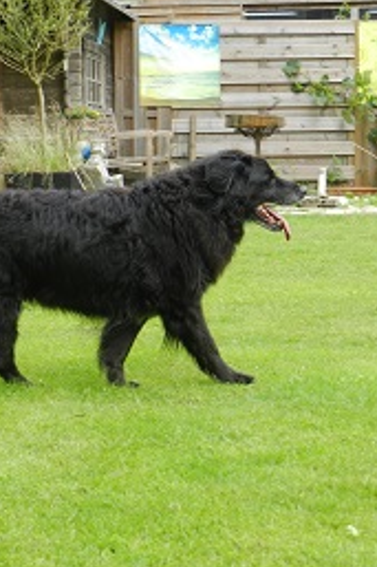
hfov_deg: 12.4
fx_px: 1730
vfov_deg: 18.6
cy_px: 278
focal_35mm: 110
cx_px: 108
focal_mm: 12.1
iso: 160
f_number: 4.7
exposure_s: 1/160
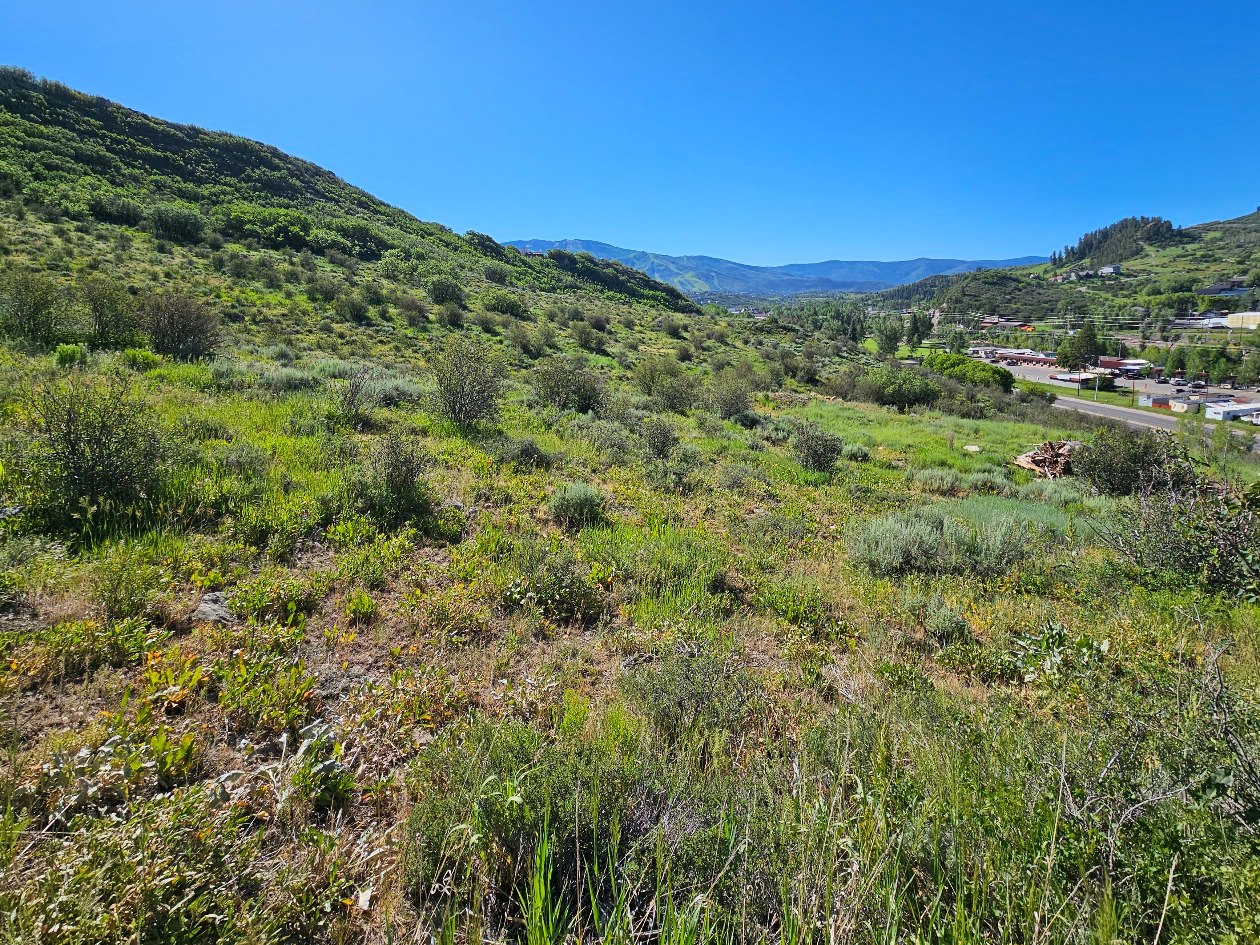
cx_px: 639
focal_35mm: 15
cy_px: 403
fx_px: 546
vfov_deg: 81.2
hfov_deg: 98.2
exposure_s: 1/2410
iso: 50
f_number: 2.2
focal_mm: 2.2
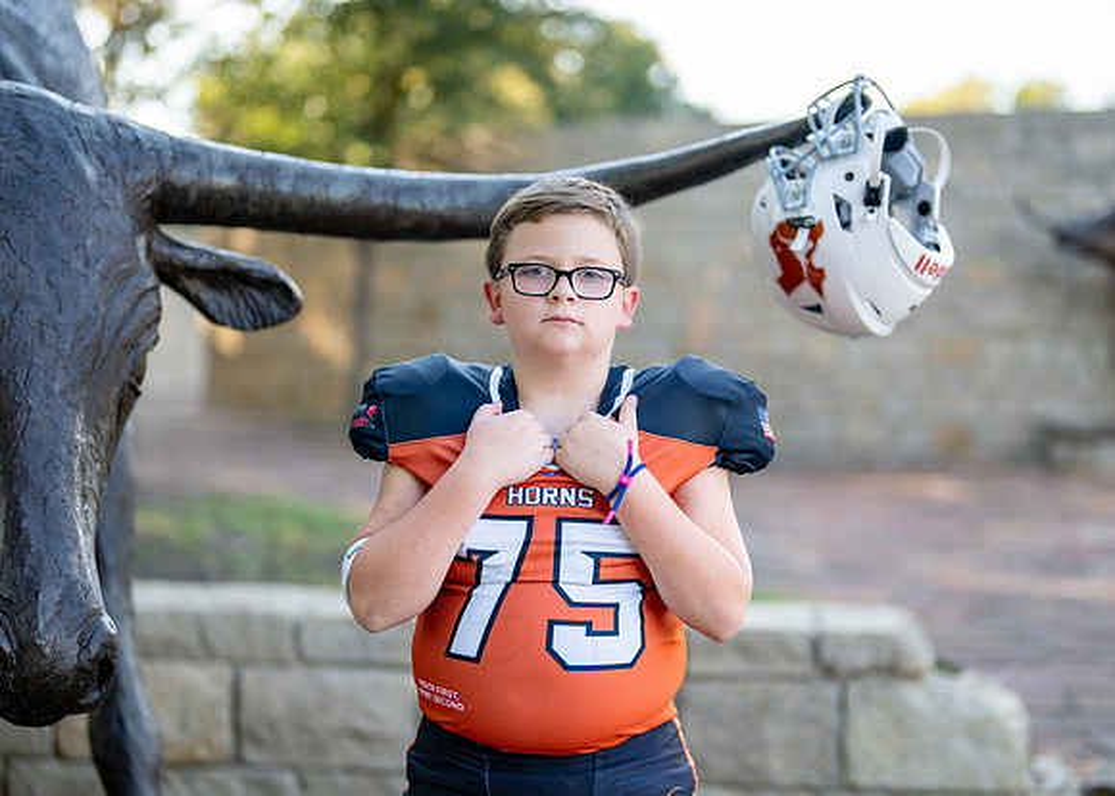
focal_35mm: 63
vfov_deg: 22.4
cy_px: 453
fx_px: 2009
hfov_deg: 31.0
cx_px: 582
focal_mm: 50
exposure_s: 1/1600
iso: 200
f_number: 1.2
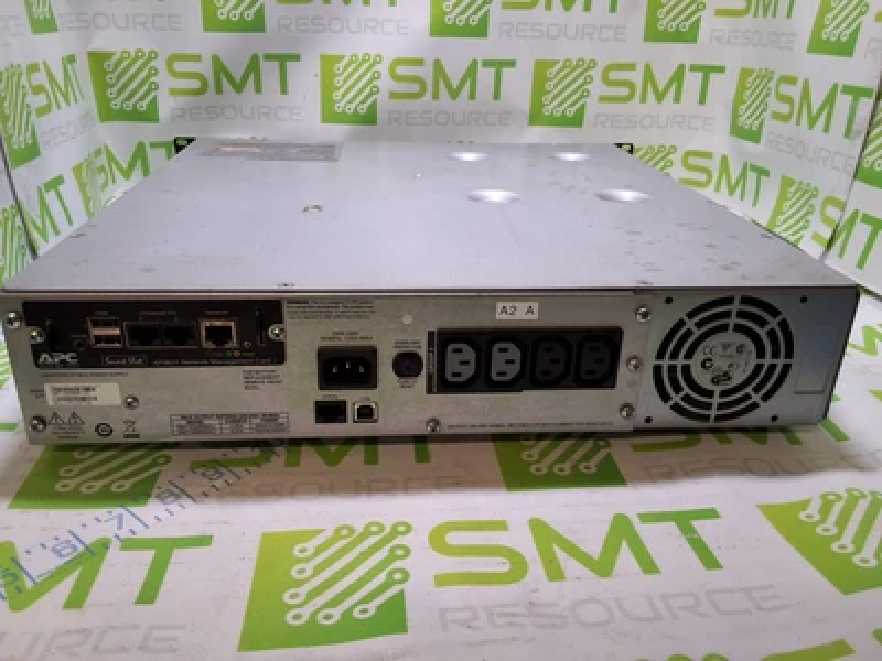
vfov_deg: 49.7
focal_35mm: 28
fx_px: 713
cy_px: 330
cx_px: 441
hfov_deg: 63.4
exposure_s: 1/40
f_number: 1.9
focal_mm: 2.91
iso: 64
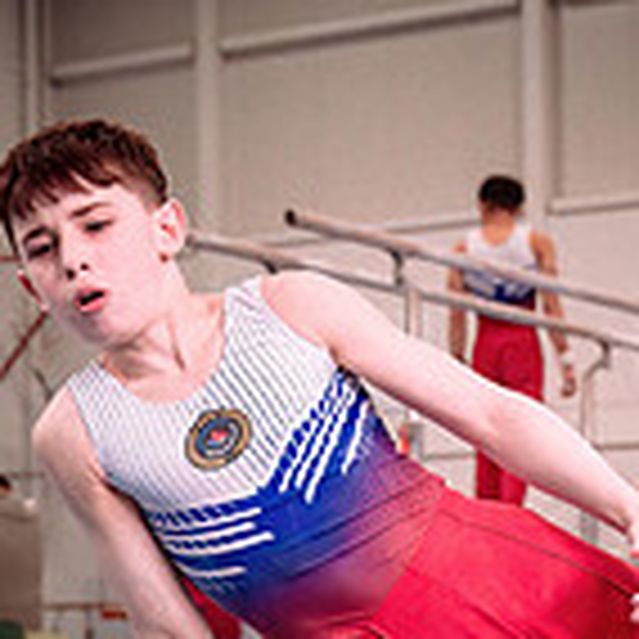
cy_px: 620
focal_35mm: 133
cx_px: 510
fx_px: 2778
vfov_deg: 13.0
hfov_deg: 13.1
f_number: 2.8
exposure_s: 1/800
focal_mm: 33
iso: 1600
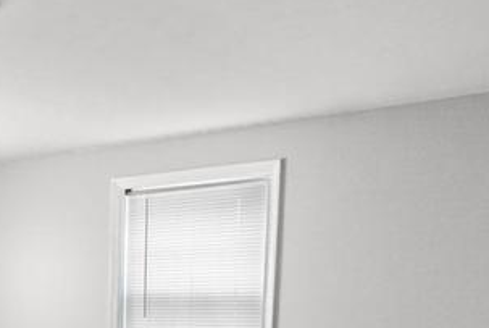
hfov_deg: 31.3
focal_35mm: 54
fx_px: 735
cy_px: 415
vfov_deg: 22.7
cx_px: -89
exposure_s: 1/125
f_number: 5.6
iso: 1000
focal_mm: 16
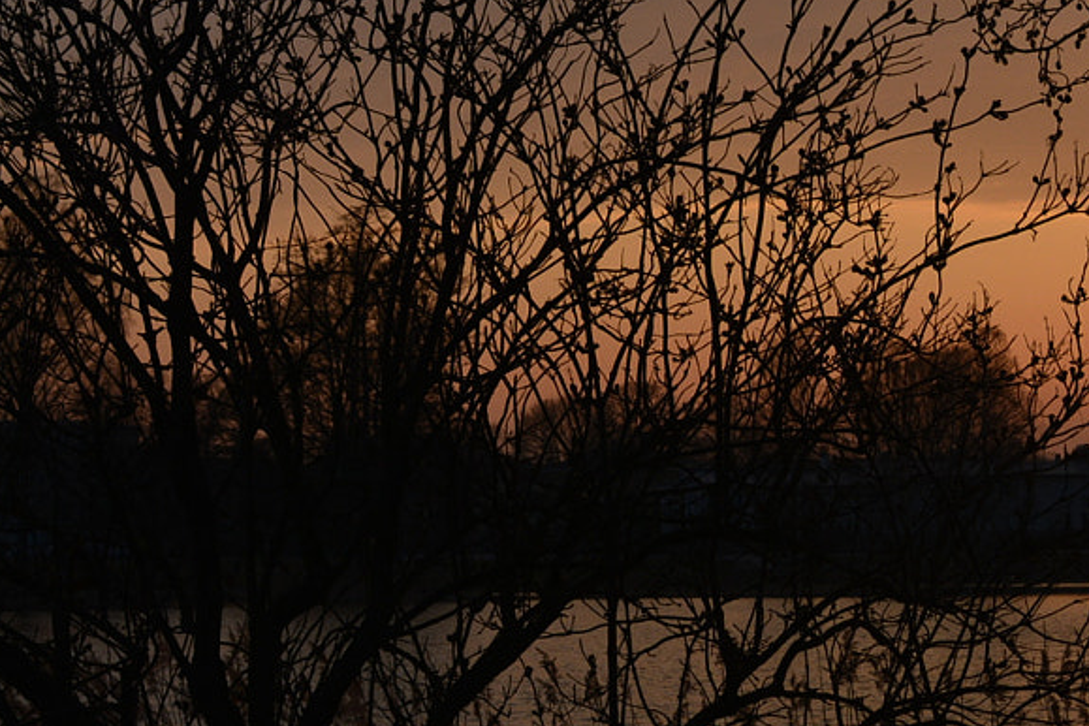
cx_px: 1206
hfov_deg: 15.5
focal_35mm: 128
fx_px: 3883
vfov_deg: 10.7
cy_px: 555
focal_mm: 31
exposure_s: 1/320
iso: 100
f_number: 9
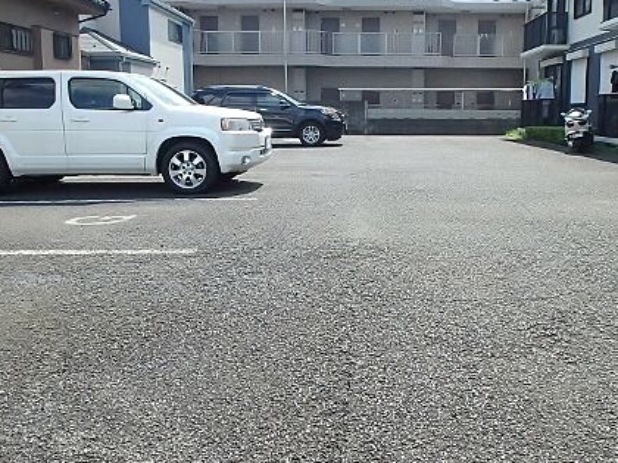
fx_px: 571
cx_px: 349
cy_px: 195
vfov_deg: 44.0
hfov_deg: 56.6
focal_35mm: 32
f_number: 3.5
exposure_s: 1/640
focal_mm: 3.7
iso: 125
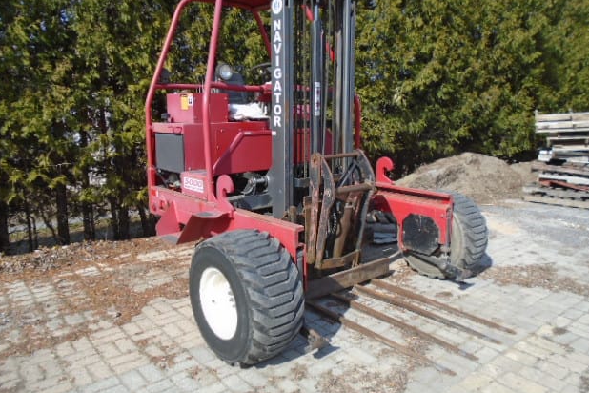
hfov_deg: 65.5
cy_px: 188
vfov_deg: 46.4
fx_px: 458
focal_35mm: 28
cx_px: 298
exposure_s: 1/800
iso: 100
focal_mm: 4.6
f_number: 3.2
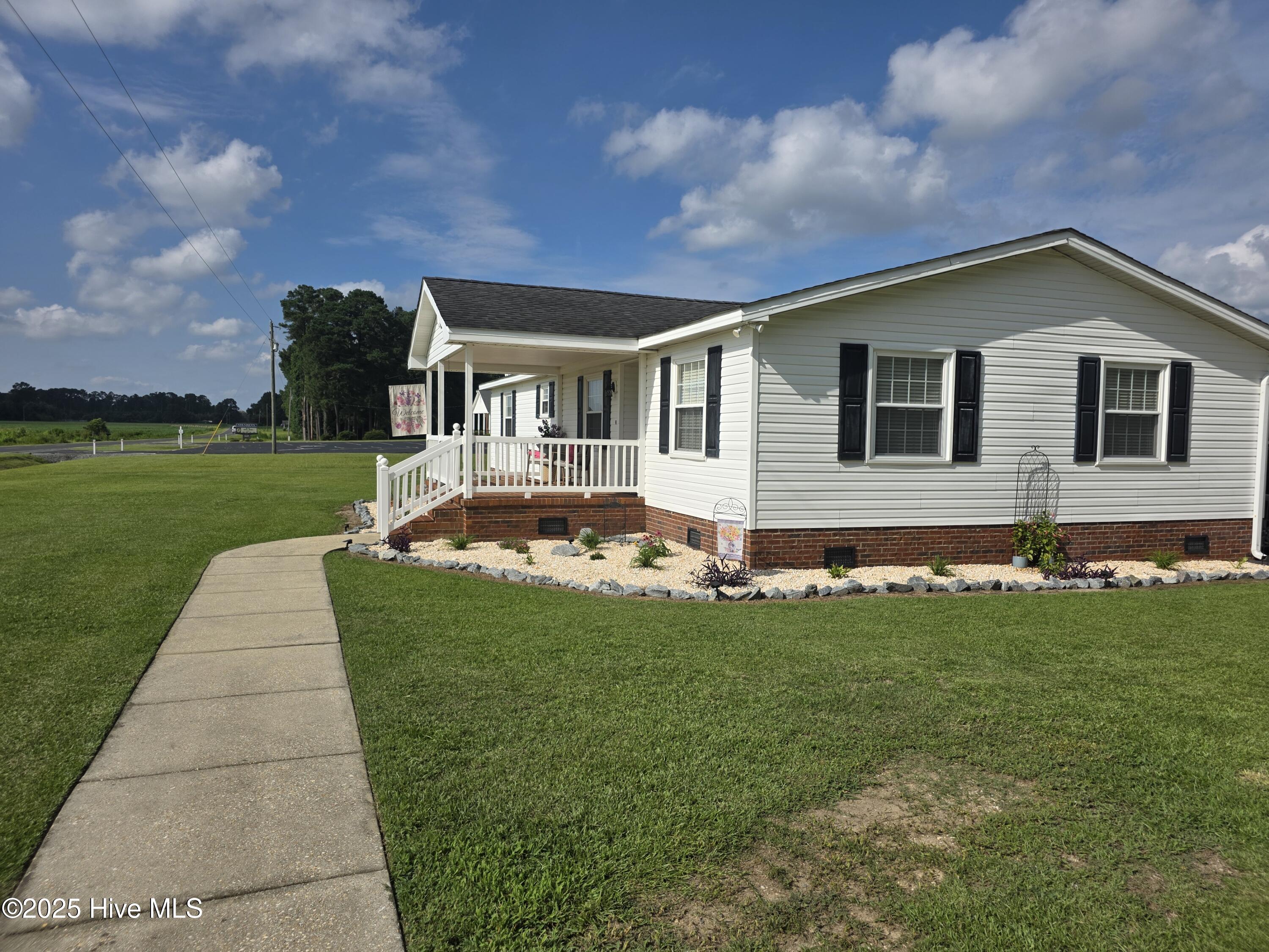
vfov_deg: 58.9
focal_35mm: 23
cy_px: 476
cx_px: 634
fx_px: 843
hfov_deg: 73.9
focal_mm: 6.3
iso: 64
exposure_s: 1/7944
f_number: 1.7
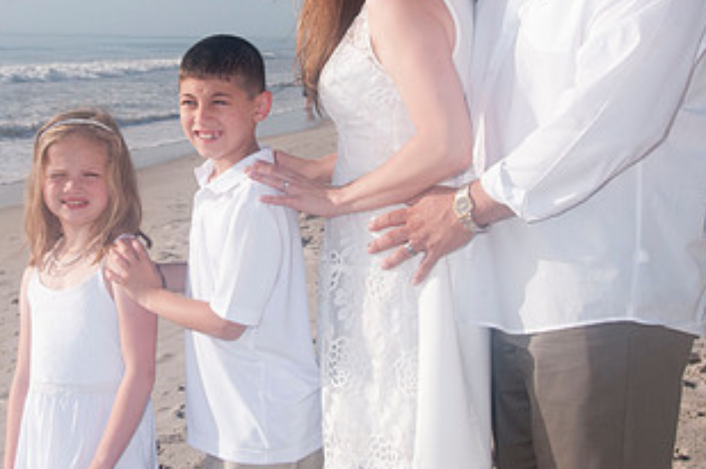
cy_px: 65
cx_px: 190
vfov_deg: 15.0
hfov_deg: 22.5
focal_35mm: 90
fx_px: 1762
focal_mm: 32
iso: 100
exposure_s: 1/250
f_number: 10
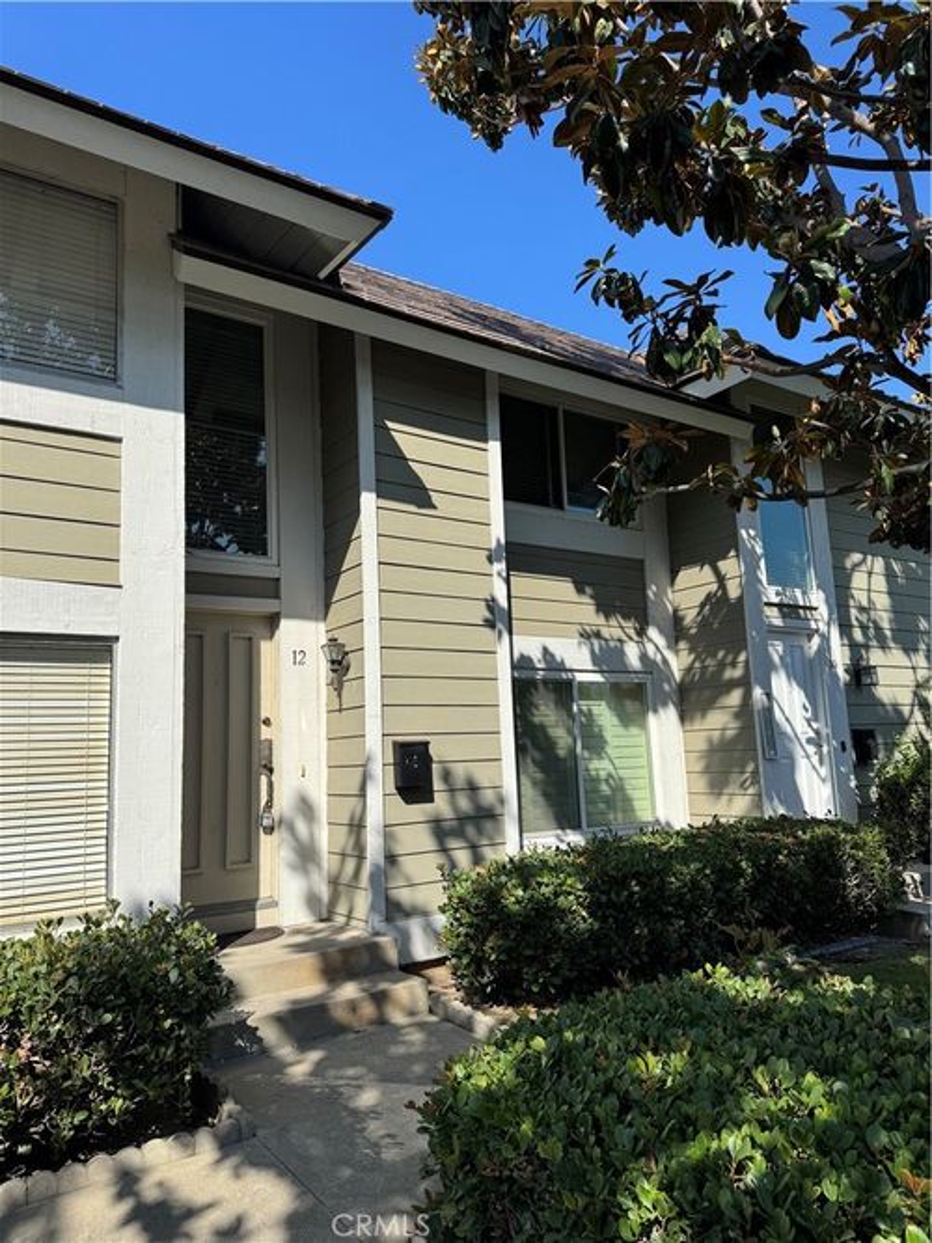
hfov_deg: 56.8
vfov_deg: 71.6
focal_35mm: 24
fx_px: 862
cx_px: 466
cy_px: 622
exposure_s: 1/4049
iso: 80
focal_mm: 6.76
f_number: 1.78
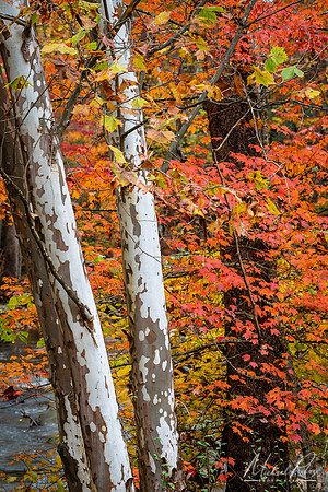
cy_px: 246
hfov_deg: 7.6
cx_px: 164
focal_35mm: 180
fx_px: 2460
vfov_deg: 11.4
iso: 64
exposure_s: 1/10
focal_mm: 180
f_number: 11
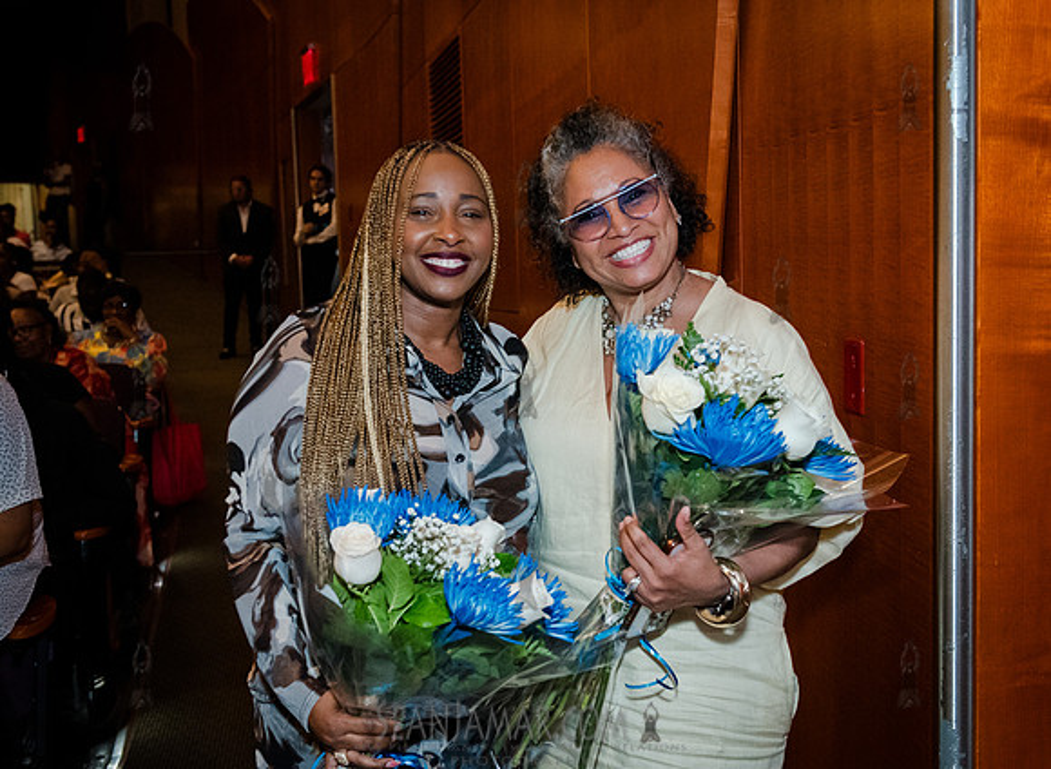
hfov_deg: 46.1
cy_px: 403
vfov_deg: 34.6
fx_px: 1234
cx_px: 539
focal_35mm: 41
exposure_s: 1/200
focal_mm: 36
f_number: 4
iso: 5000
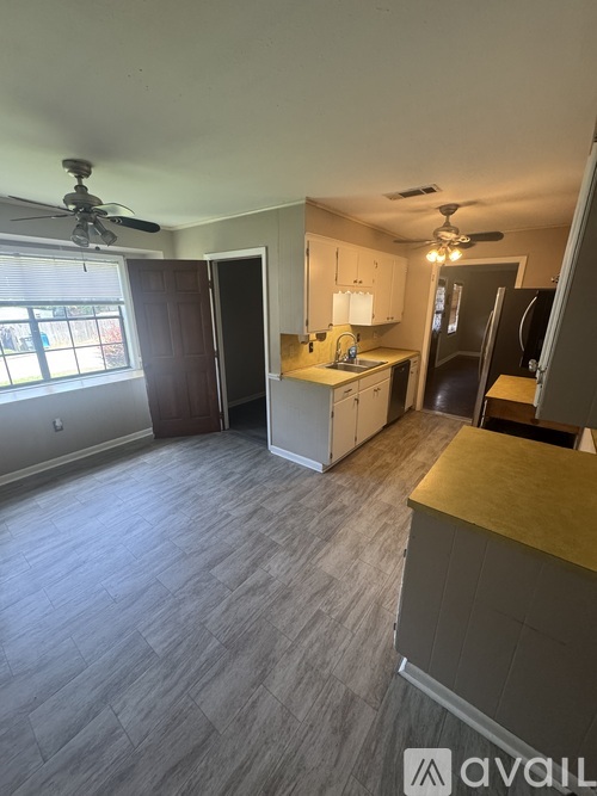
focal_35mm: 14
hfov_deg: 85.7
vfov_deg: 102.1
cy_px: 398
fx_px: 322
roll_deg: +1.6
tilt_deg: -18.9
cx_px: 298
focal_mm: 2.22
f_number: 2.2
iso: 320
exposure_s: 1/120
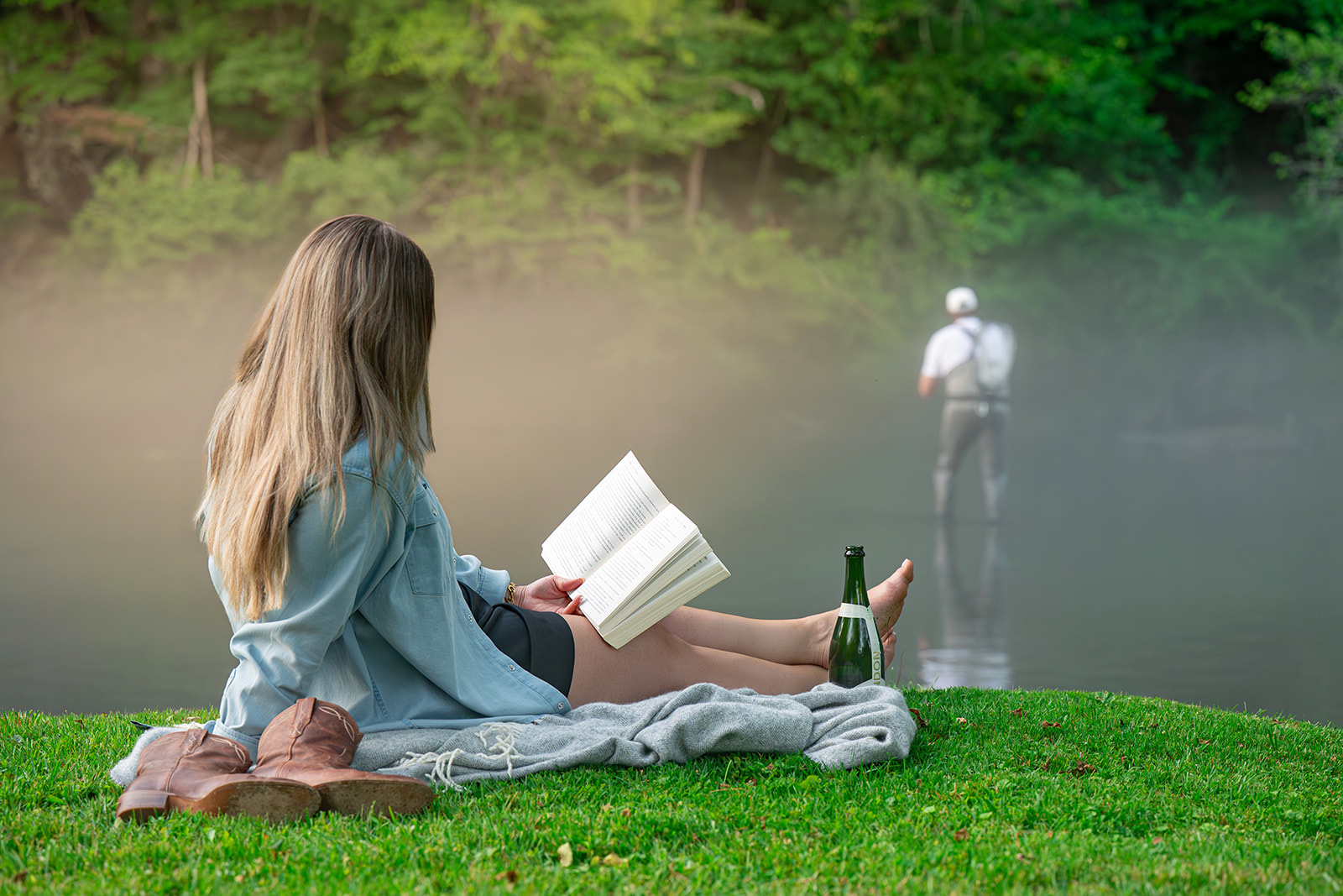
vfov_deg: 19.2
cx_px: 672
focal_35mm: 71
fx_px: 2649
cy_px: 448
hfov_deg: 28.5
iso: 1250
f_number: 3.5
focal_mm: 71
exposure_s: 1/400
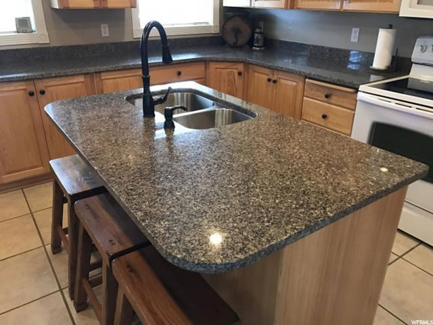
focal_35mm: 28
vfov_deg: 49.7
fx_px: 350
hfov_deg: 63.4
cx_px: 216
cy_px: 162
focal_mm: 3.99
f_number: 1.8
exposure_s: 1/13
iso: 100
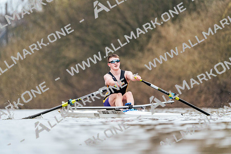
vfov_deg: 2.9
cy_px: 77
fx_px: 3068
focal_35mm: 478
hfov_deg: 4.3
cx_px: 116
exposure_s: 1/1600
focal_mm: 478
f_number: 6.3
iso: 4000
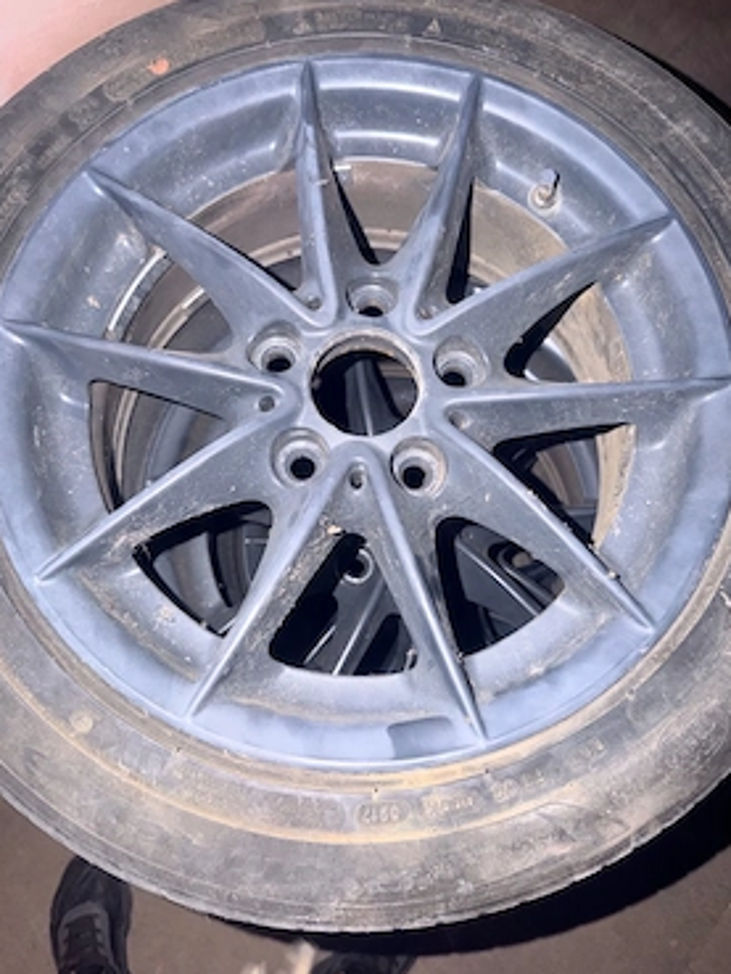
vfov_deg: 67.3
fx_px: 732
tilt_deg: -78.2
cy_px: 494
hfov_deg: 53.1
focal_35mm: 26
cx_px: 369
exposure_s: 1/4
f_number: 1.78
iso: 50
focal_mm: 6.76
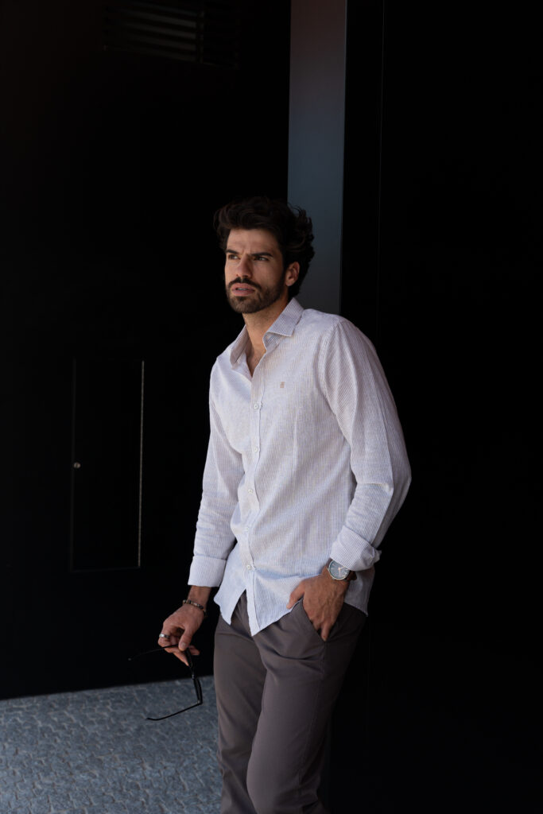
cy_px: 407
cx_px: 272
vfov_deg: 48.5
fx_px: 905
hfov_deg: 33.4
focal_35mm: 40
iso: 250
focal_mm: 40
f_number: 4.5
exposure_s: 1/250
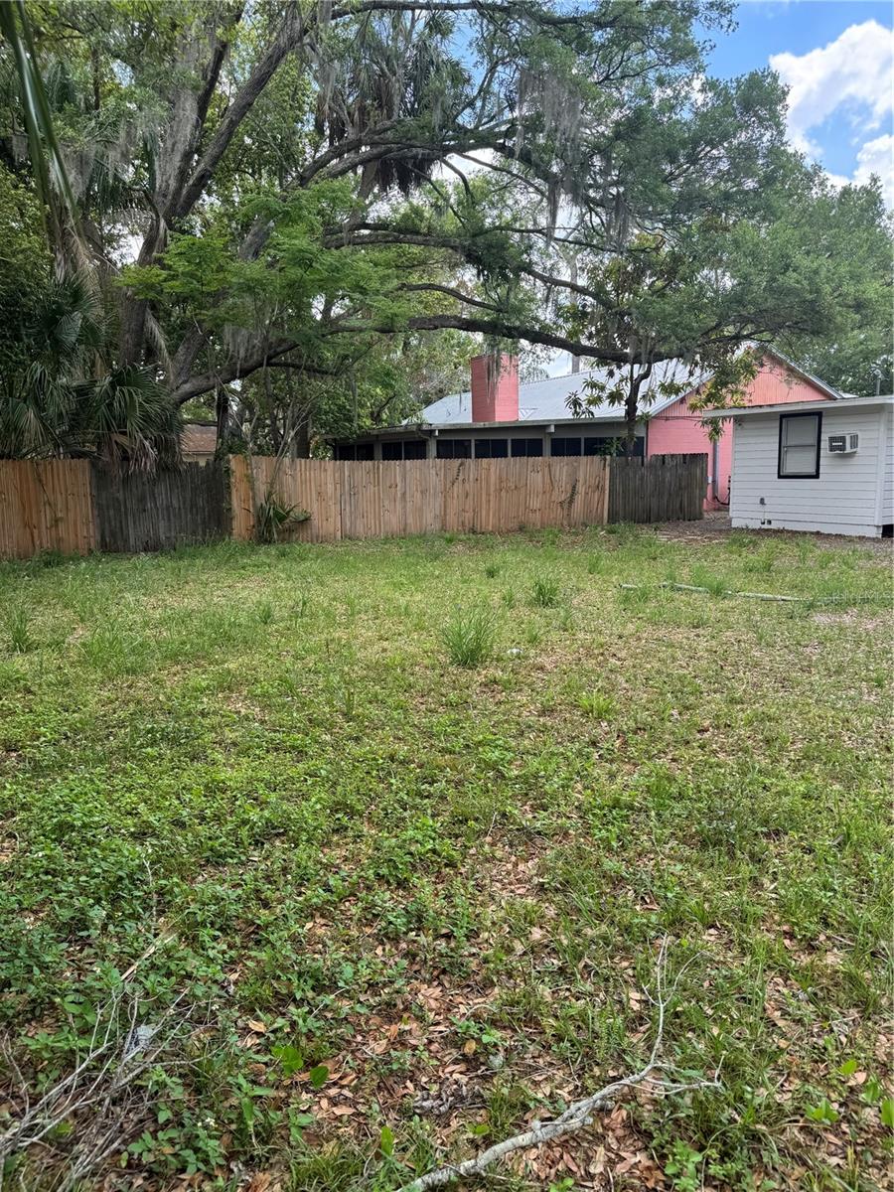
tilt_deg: -9.6
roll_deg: +2.0
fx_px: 826
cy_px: 596
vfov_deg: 71.6
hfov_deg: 56.8
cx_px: 447
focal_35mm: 24
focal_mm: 6.76
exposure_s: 1/621
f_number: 1.78
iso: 80
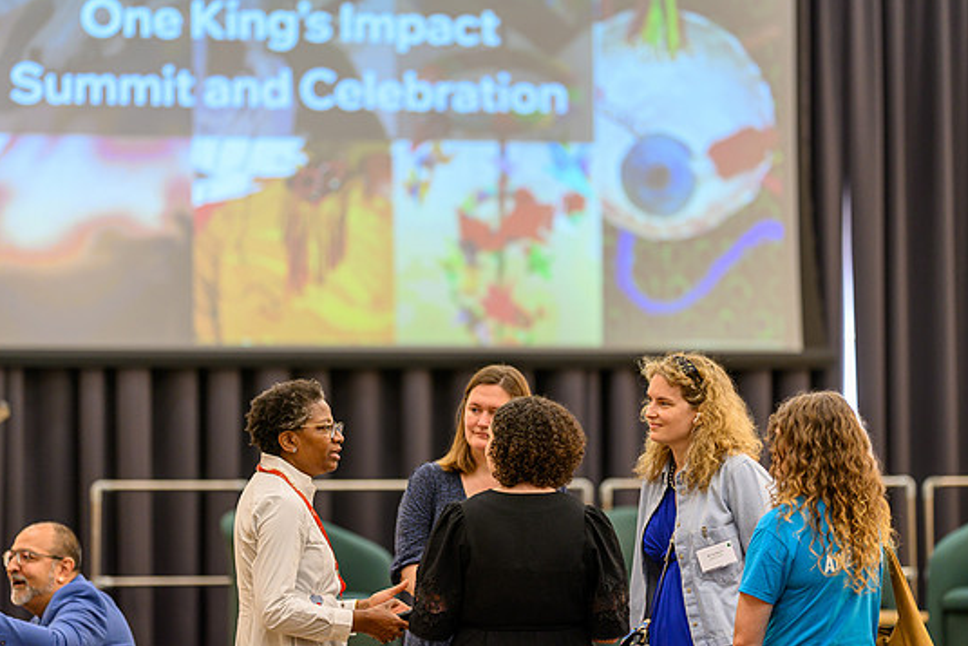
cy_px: 345
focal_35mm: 150
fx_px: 4034
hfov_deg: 13.7
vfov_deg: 9.2
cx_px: 472
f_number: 1.8
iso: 1100
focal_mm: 135
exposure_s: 1/250
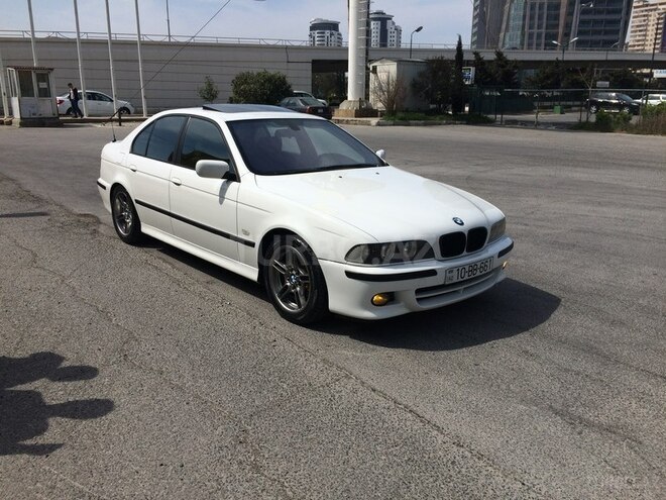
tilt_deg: -12.9
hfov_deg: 61.7
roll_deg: +0.2
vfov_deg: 48.2
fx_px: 558
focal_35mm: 29
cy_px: 250
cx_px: 333
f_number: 2.2
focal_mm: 4.15
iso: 32
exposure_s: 1/4115
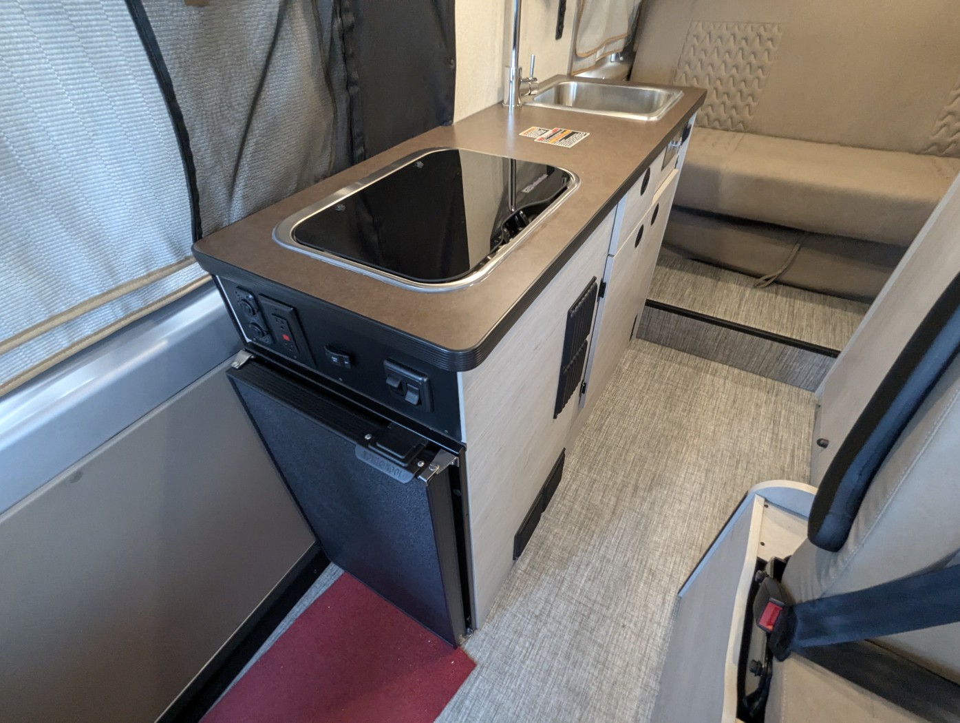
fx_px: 444
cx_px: 480
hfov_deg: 94.4
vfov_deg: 78.2
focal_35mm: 16
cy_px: 362
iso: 393
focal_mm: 2.35
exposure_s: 1/50.2
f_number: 2.2
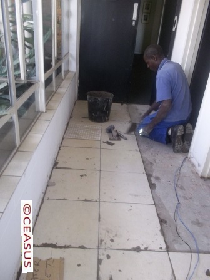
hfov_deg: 48.3
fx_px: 234
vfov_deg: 61.6
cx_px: 105
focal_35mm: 29
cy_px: 140
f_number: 3.3
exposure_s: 1/30
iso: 160
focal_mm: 4.1
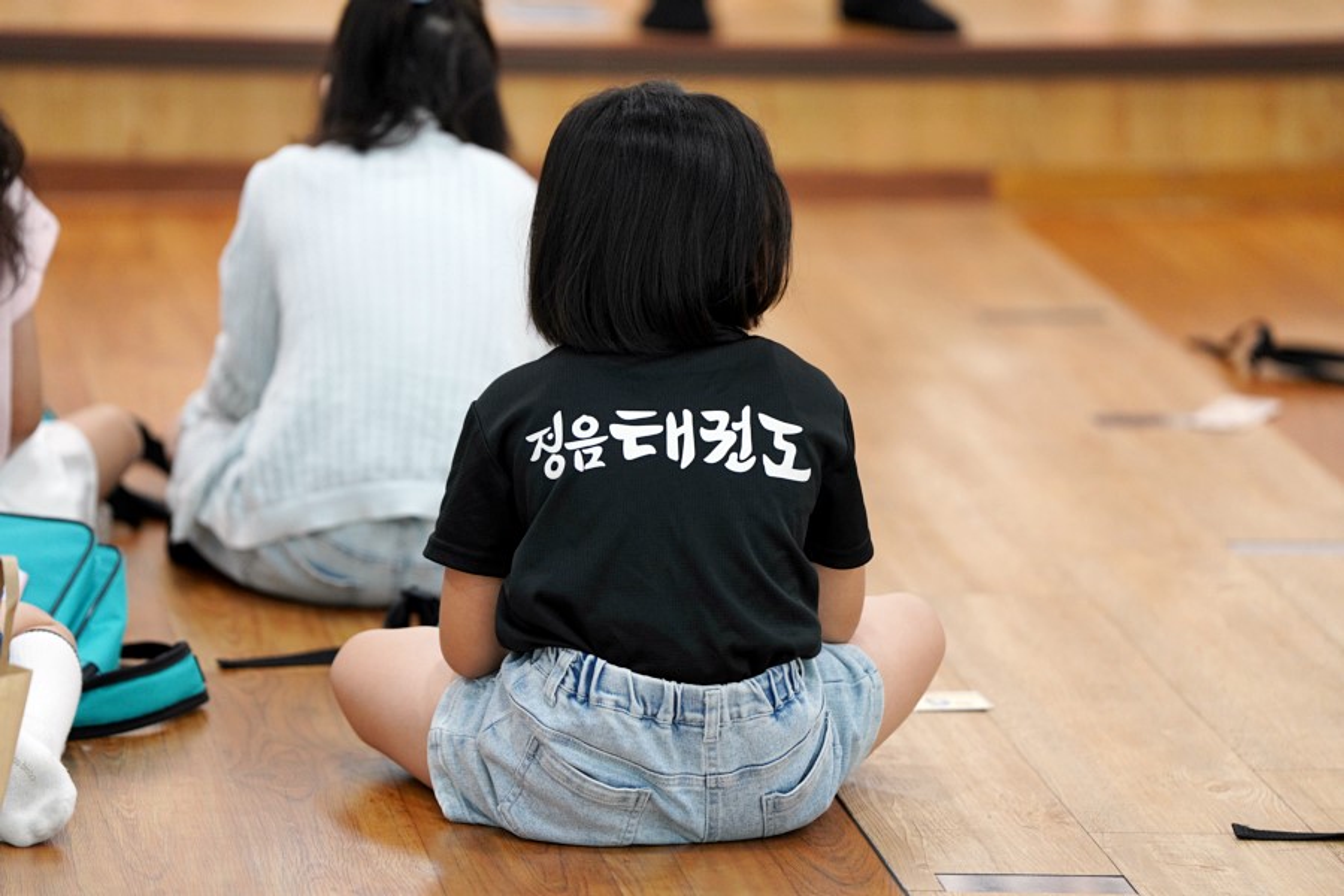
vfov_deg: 6.9
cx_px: 672
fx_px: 7466
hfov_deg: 10.3
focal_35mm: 200
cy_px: 448
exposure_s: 1/250
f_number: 3.2
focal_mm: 200
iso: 1600
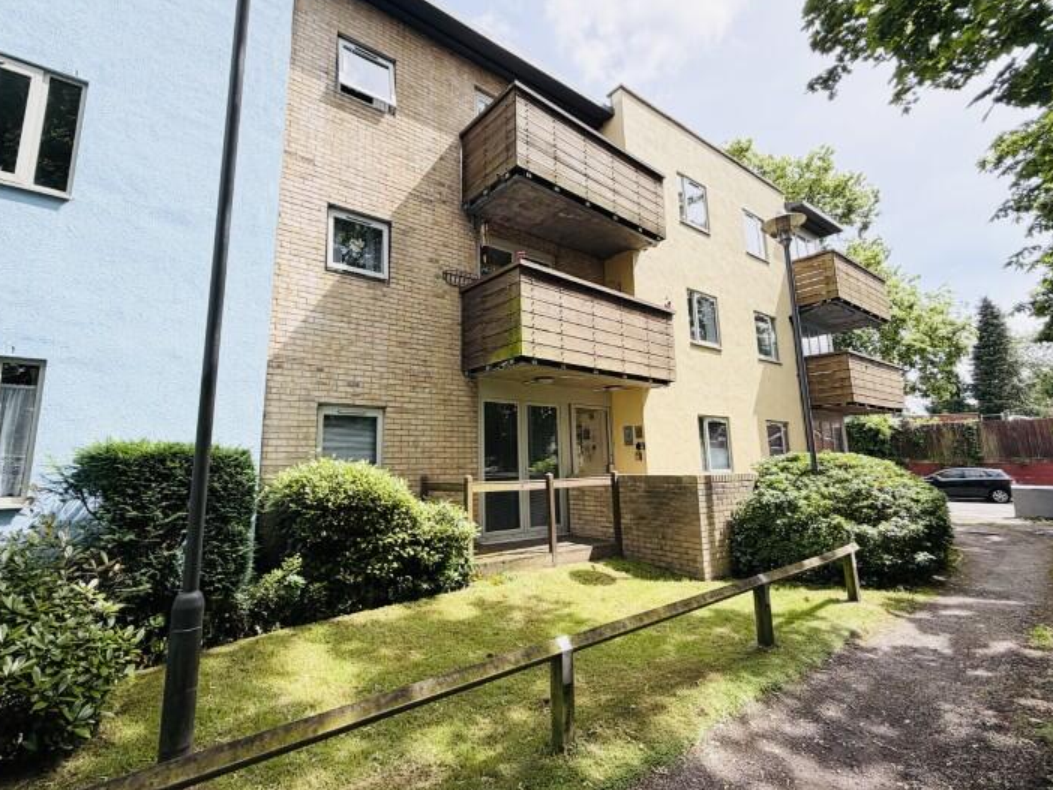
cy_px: 370
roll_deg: +0.4
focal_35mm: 17
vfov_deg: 74.7
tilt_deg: +10.3
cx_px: 499
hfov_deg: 90.9
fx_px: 517
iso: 40
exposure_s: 1/770
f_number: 2.2
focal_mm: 2.22
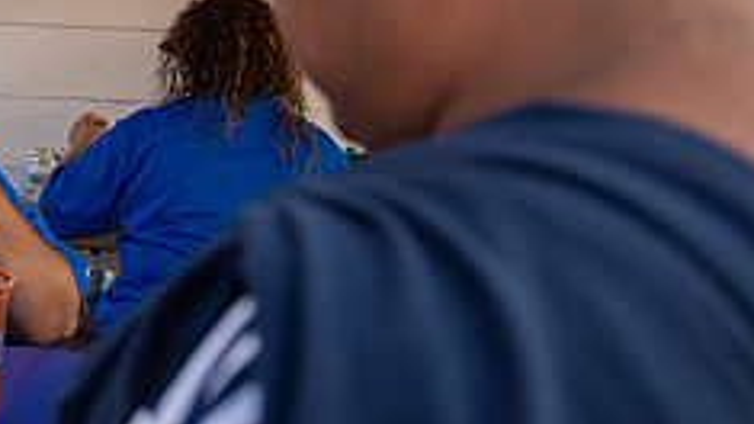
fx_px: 1239
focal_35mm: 62
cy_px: 127
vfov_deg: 19.3
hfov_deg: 29.4
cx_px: -135
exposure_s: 1/250
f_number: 2.8
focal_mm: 24
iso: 125
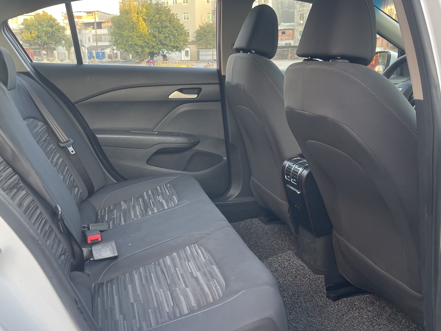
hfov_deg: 53.9
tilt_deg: -14.2
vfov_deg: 41.8
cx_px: 215
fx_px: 433
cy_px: 156
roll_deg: +1.2
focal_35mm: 34
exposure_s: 1/121
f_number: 1.6
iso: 125
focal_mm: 5.1
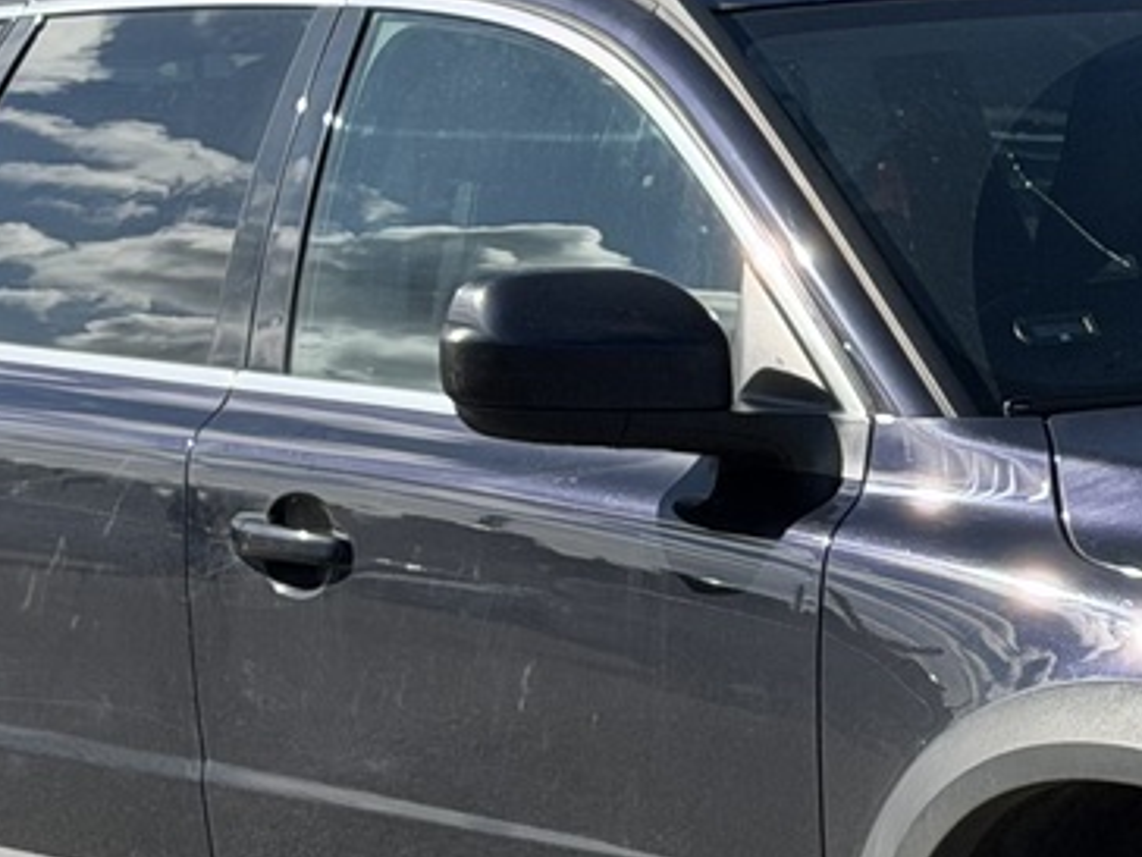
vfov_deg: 7.8
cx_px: 1230
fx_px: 6268
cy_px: 568
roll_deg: -0.5
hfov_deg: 10.3
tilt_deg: -2.6
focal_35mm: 190
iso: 64
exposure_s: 1/4587
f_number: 1.78
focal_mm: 6.76
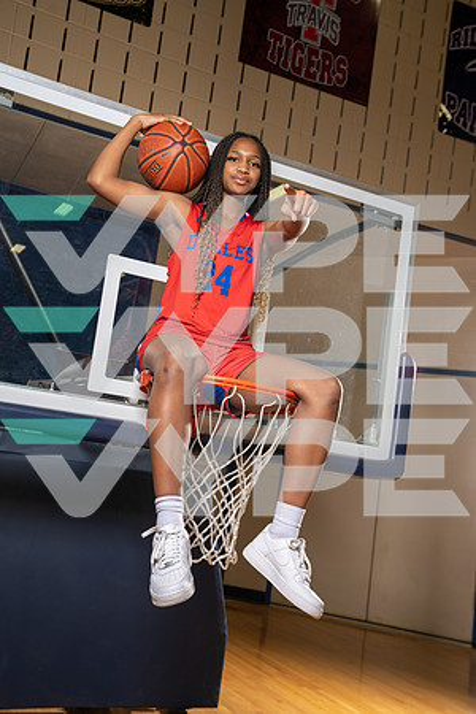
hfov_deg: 32.6
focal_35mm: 41
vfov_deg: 47.4
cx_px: 238
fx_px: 813
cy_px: 357
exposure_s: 1/250
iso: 400
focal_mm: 41
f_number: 5.6
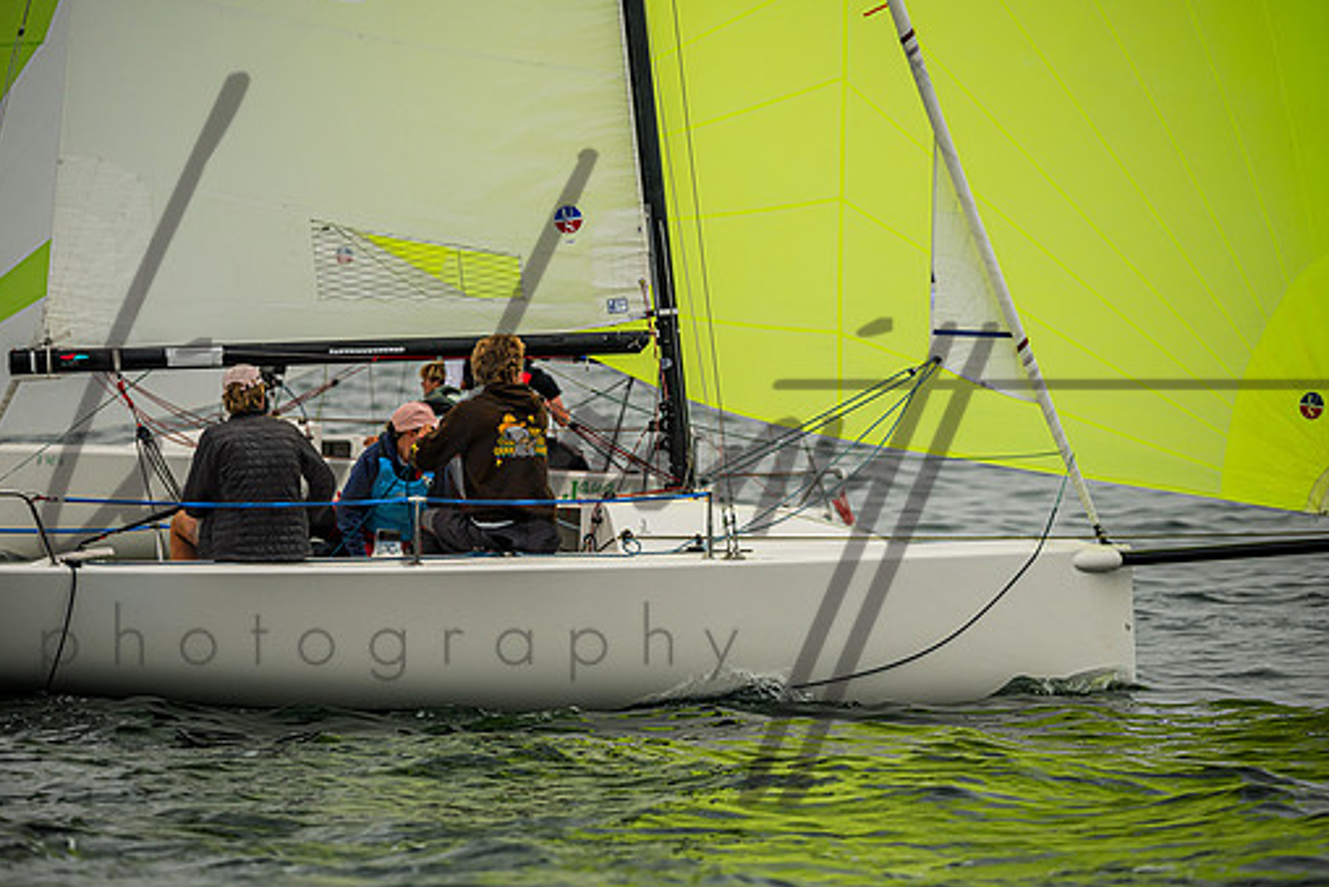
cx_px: 615
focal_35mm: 291
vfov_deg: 4.7
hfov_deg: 7.1
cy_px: 446
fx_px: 10745
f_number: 5
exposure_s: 1/4000
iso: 250
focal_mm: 250
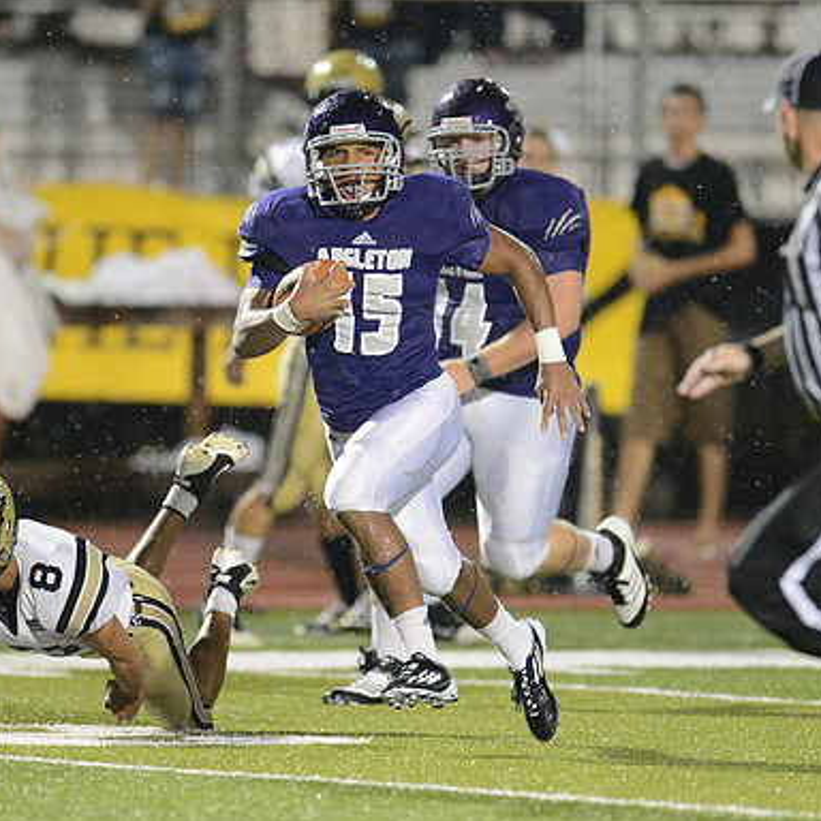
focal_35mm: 513
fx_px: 13765
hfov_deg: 3.4
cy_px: 409
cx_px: 222
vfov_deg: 3.4
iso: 5000
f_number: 2.8
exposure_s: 1/1000
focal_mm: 400
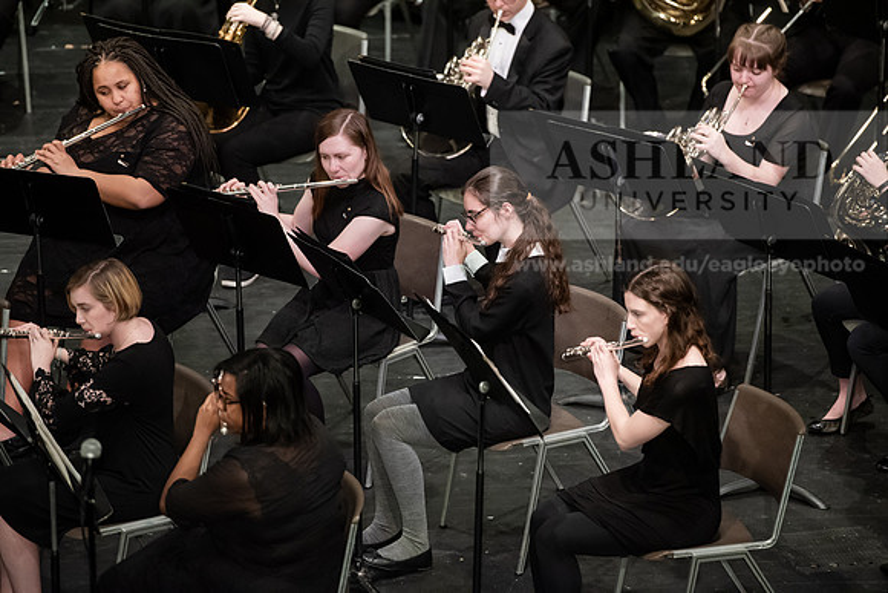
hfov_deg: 10.3
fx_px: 4934
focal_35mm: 200
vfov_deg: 6.9
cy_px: 296
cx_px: 444
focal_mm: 200
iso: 3200
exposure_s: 1/200
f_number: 3.5
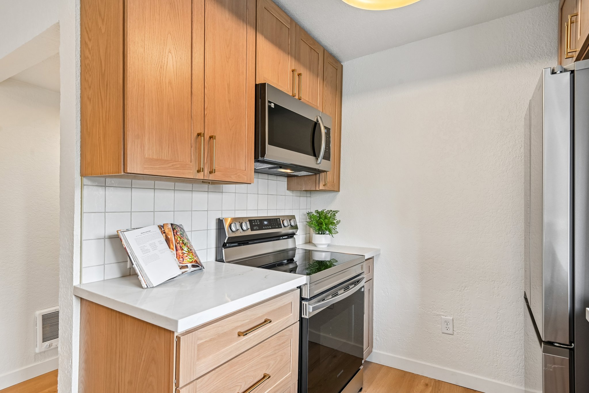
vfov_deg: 64.5
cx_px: 294
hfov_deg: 86.9
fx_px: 311
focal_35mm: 19
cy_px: 196
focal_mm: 19
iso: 400
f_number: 8
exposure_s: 1/20
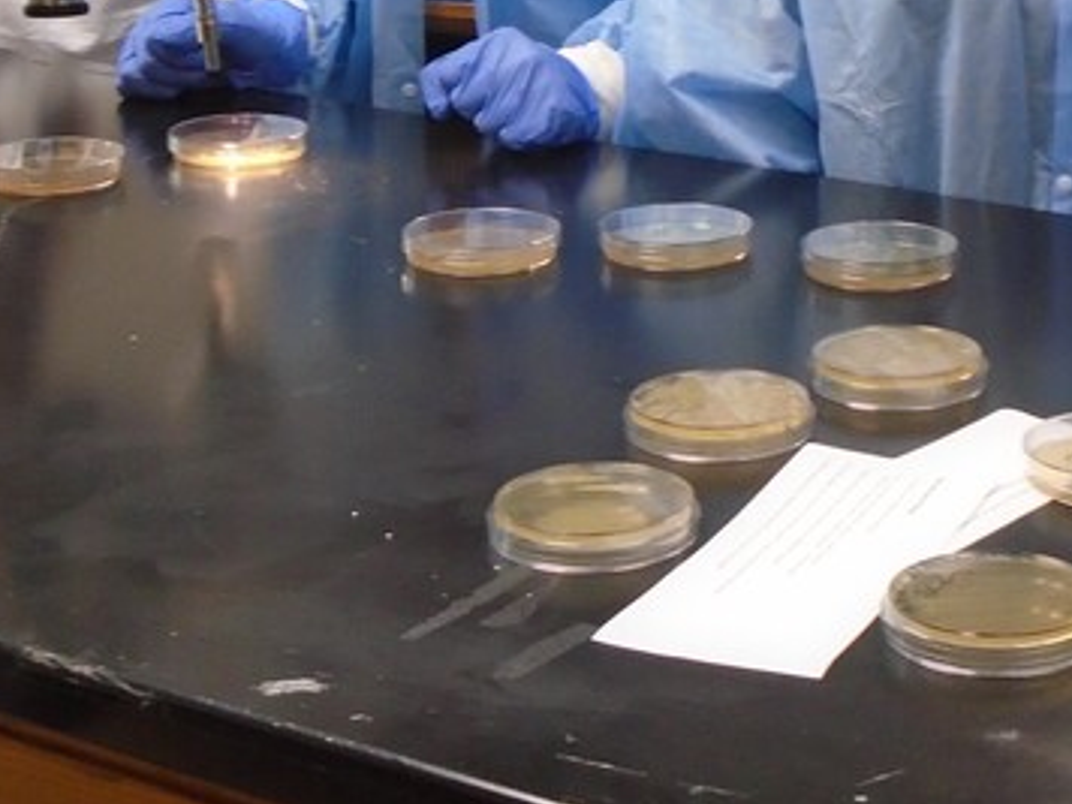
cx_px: 933
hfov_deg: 21.1
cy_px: -101
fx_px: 2818
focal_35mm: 91
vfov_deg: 15.8
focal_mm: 6.4
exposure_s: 1/30
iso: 250
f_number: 3.8
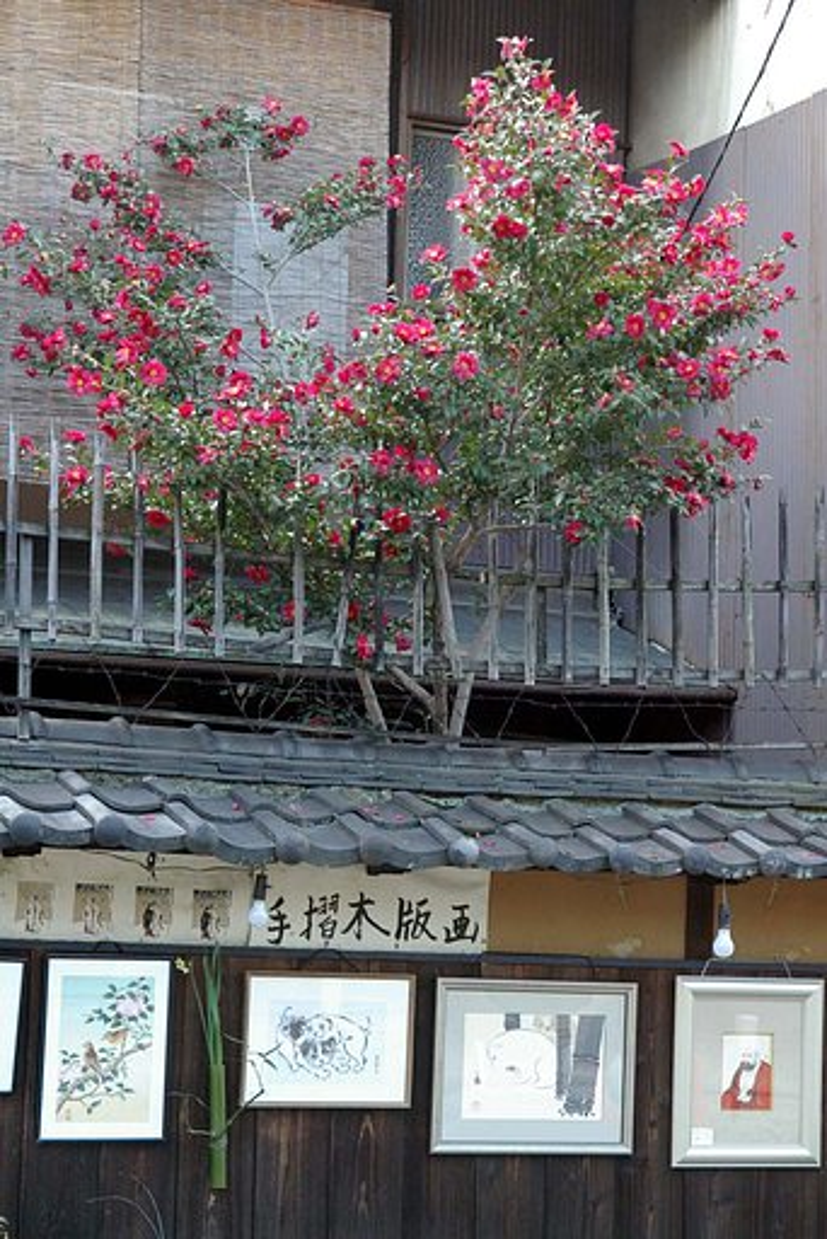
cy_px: 620
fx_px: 3252
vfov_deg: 21.6
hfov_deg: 14.5
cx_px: 414
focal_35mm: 94
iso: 800
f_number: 4.5
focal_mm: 63
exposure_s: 1/180
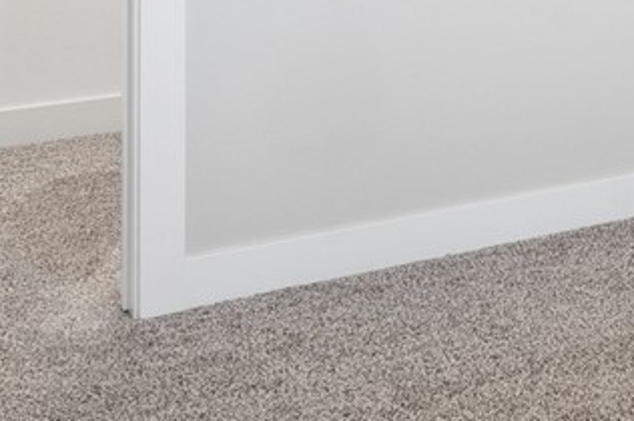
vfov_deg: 14.4
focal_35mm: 86
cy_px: -274
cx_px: 1104
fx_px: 1513
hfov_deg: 18.9
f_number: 10
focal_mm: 16
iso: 400
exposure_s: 1/8
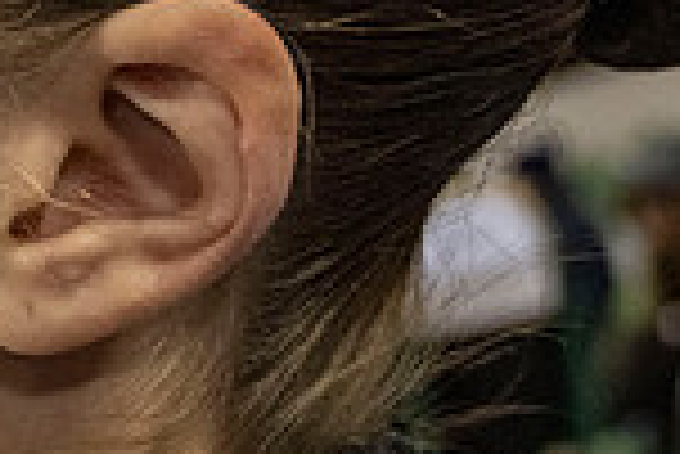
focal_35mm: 92
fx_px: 1739
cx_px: -477
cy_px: 276
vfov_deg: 14.9
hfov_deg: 18.3
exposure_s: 1/500
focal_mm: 24
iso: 3200
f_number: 4
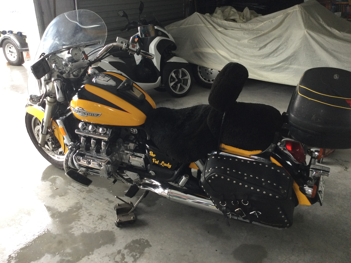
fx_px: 314
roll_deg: -1.0
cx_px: 176
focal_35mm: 31
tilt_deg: -27.6
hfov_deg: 58.4
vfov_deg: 45.4
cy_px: 132
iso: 64
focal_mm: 3.3
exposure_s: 1/33
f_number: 2.4
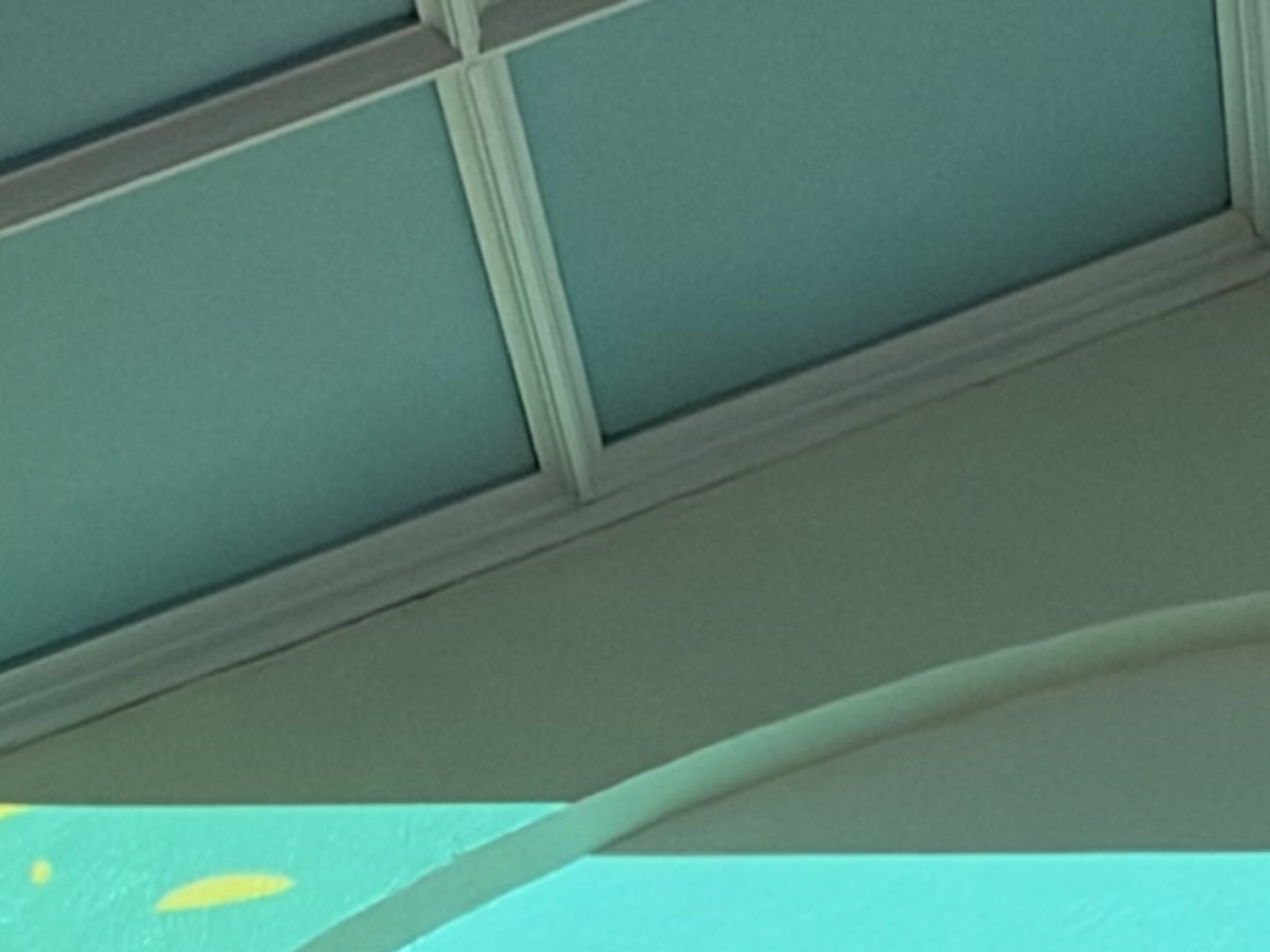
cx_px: 1559
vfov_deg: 6.1
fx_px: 8107
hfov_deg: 8.8
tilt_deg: +8.7
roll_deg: -0.4
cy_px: 3080
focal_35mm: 221
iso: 200
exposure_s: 1/50
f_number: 1.8
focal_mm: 6.93
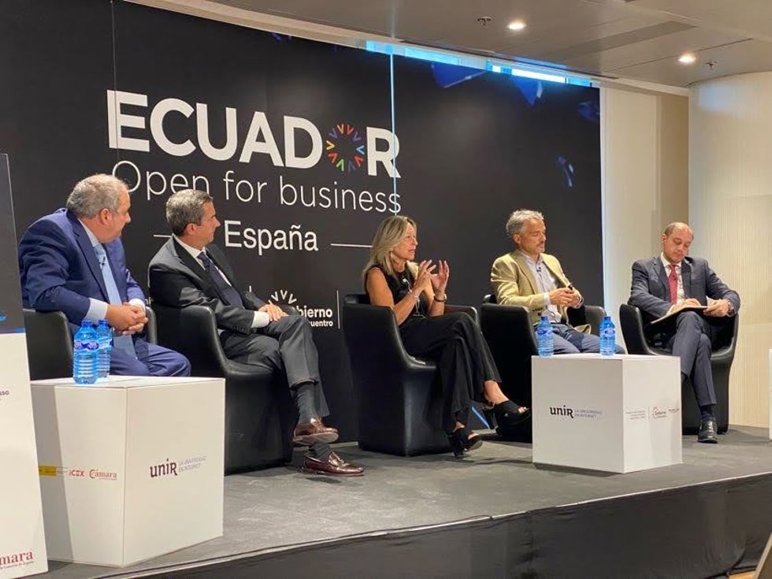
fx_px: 1160
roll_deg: -0.4
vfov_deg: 28.0
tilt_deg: +1.3
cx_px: 386
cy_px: 290
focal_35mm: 52
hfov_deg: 36.8
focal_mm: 6
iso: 320
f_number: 2
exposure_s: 1/60
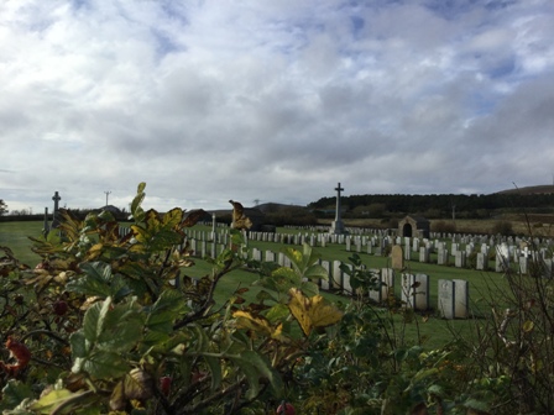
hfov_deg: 58.4
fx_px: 496
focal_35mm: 31
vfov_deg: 45.4
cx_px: 277
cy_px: 208
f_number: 2.4
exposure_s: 1/1404
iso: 25
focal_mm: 3.3
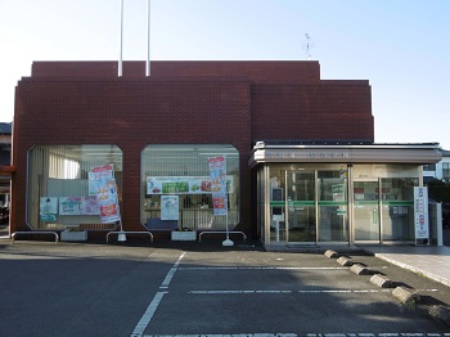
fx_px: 494
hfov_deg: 49.0
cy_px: 168
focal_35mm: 38
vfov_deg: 37.7
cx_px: 225
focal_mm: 6.8
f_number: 3.7
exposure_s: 1/250
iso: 100
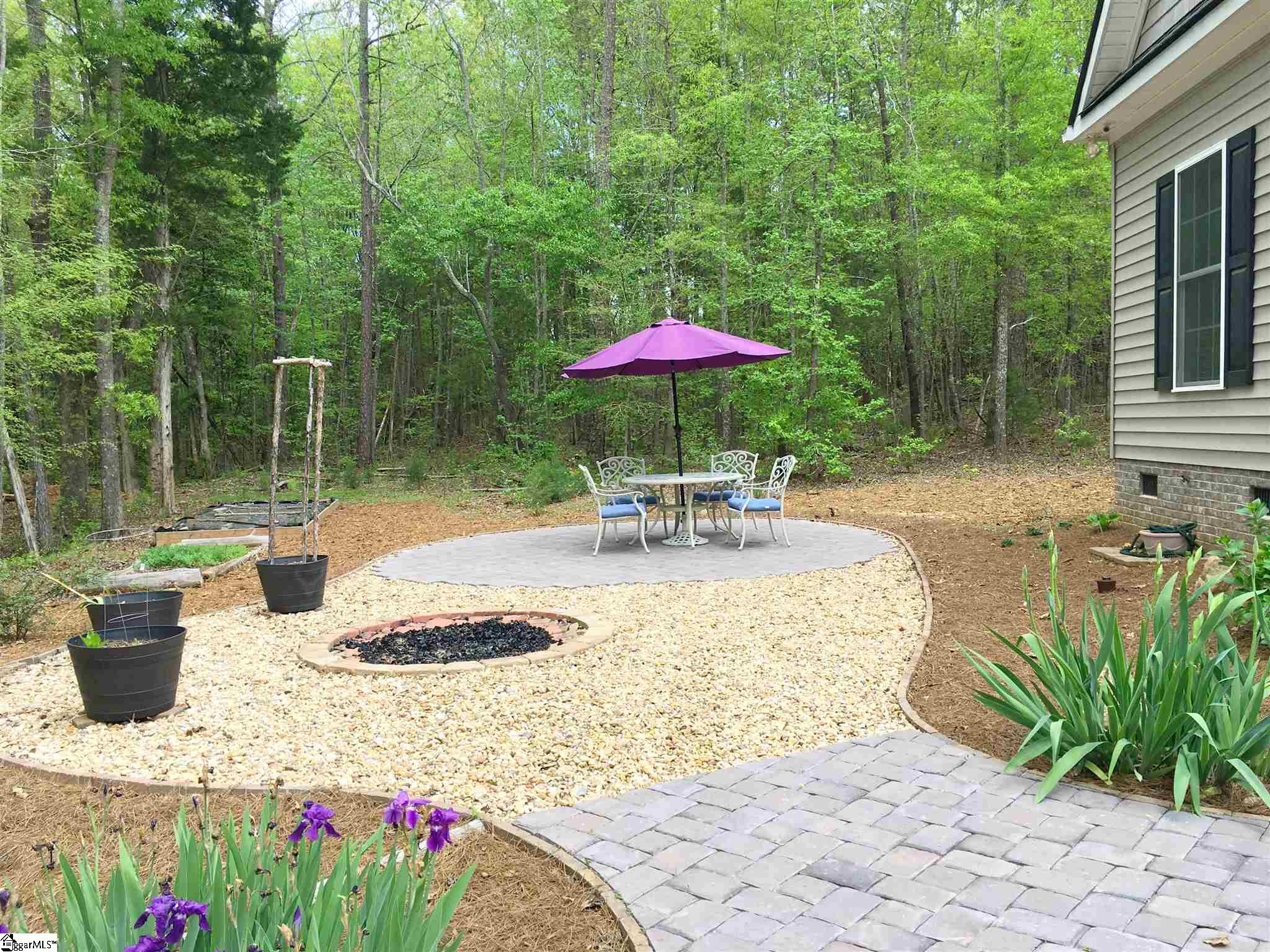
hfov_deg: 61.7
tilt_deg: -1.7
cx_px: 635
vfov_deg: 48.2
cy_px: 476
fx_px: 1064
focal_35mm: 29
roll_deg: +2.3
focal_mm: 4.15
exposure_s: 1/549
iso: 25
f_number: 2.2
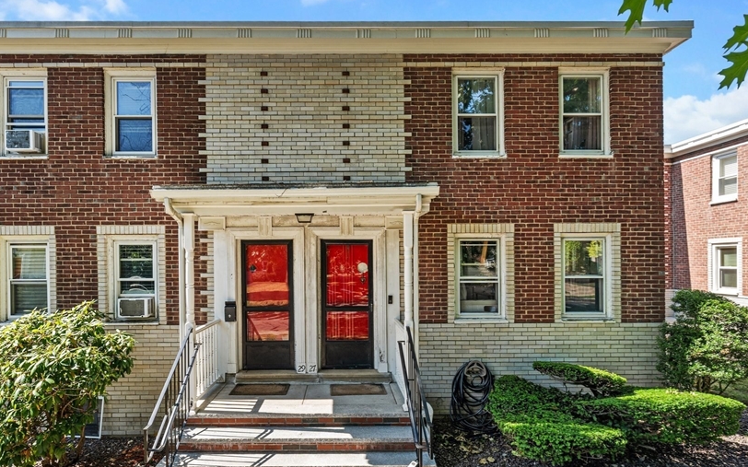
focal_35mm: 18
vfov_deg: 64.0
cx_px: 320
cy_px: 294
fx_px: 367
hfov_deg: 90.5
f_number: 8
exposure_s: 1/60
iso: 100
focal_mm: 14
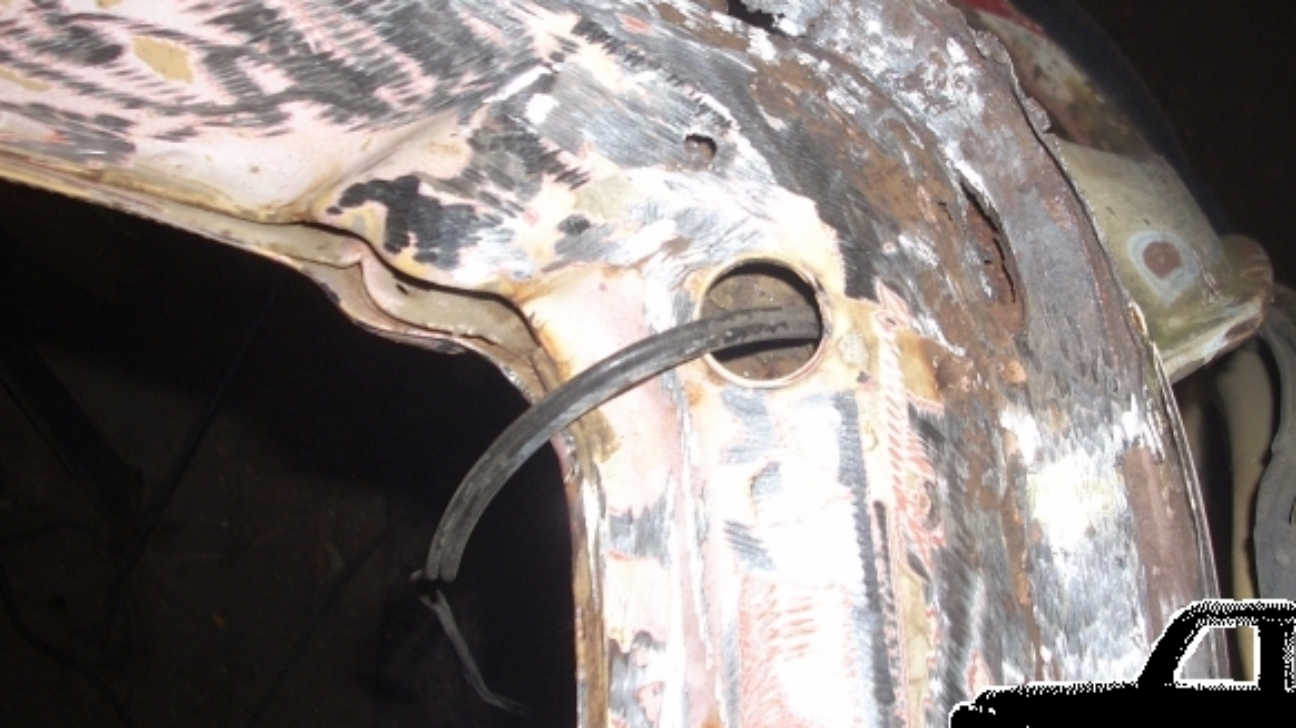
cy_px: 248
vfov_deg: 22.9
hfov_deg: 39.8
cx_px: 737
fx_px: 1786
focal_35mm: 52
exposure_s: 1/60
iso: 64
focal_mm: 6.2
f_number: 2.8
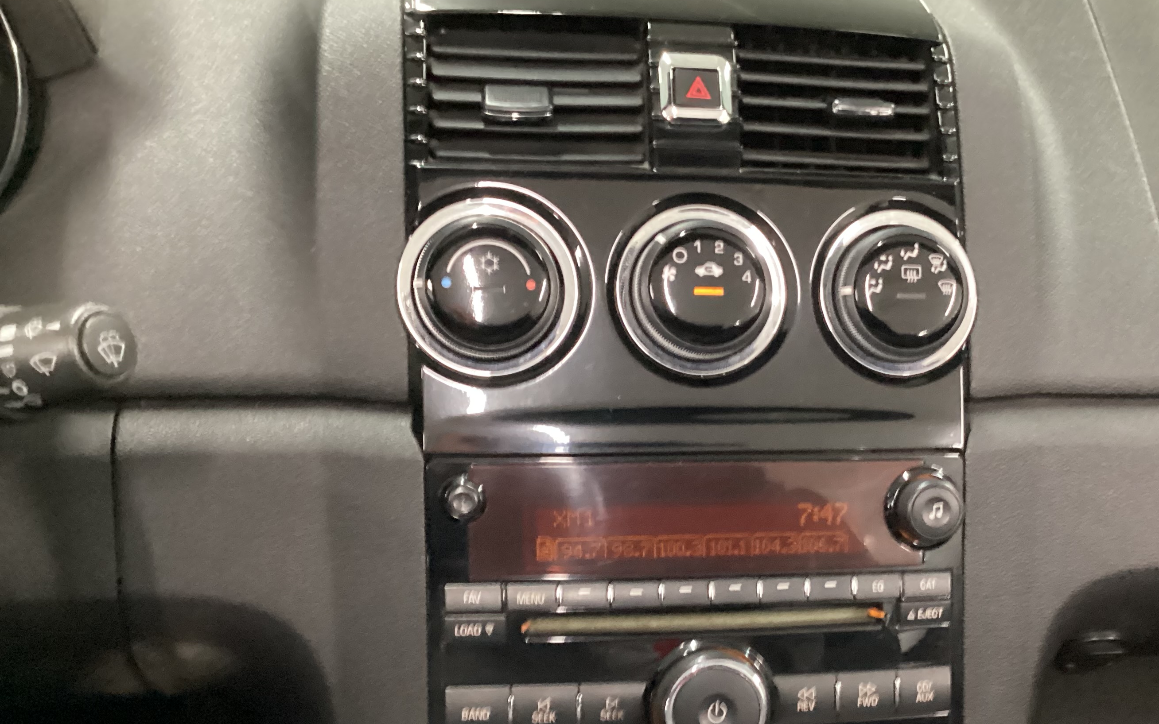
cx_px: 723
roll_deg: -6.1
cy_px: 487
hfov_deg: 47.8
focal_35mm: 41
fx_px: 1295
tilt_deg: -31.0
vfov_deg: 31.0
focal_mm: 3.3
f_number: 2.4
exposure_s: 1/24
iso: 640
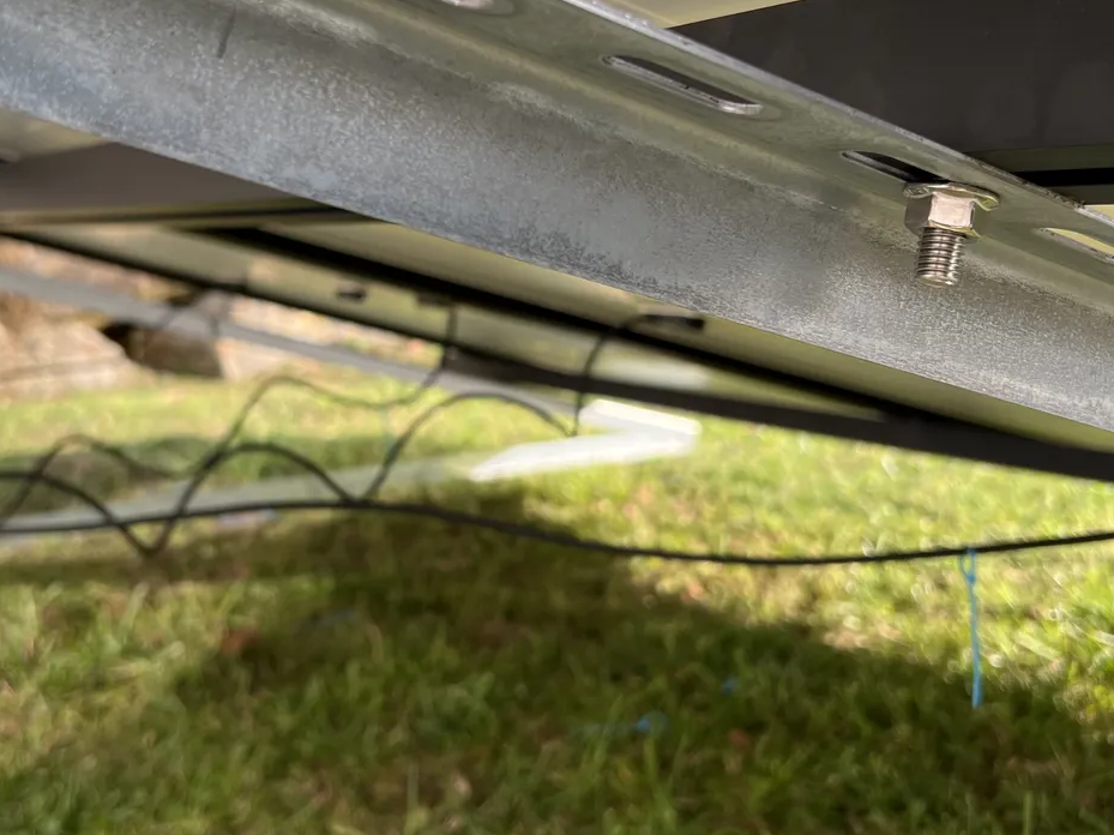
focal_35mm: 42
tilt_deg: -1.3
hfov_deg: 44.7
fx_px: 1351
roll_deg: +4.4
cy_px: 290
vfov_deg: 34.1
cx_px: 484
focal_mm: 5.7
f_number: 1.5
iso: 50
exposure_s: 1/528
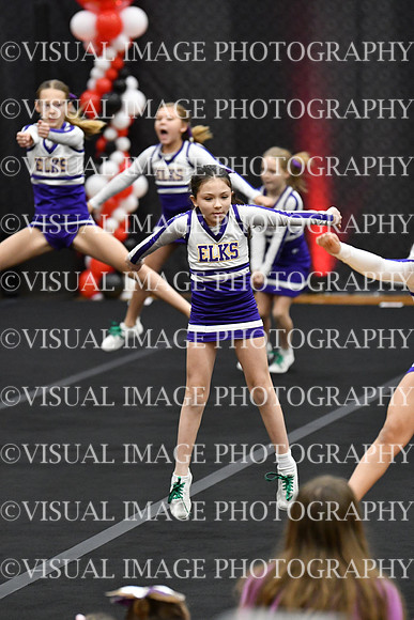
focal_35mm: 217
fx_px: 3741
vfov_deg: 9.5
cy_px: 310
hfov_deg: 6.3
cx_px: 207
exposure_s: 1/800
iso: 5000
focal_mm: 145
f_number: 2.8
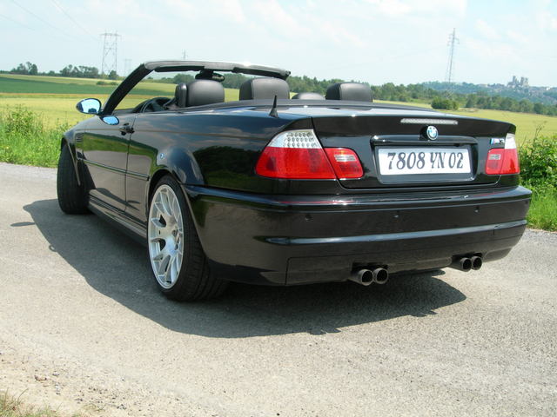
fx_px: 660
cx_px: 278
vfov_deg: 35.1
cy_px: 208
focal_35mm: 41
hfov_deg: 45.8
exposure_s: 1/266
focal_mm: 8.5
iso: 50
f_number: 4.9
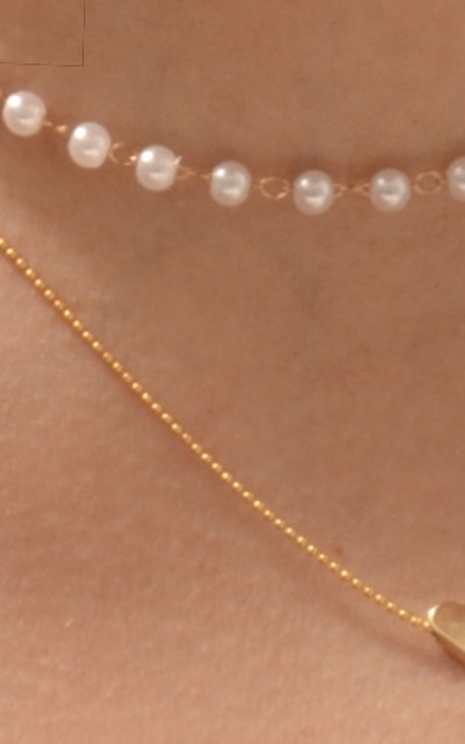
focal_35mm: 330
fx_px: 6691
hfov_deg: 4.0
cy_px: 1454
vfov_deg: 6.2
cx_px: 27
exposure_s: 1/500
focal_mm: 48
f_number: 11
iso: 500
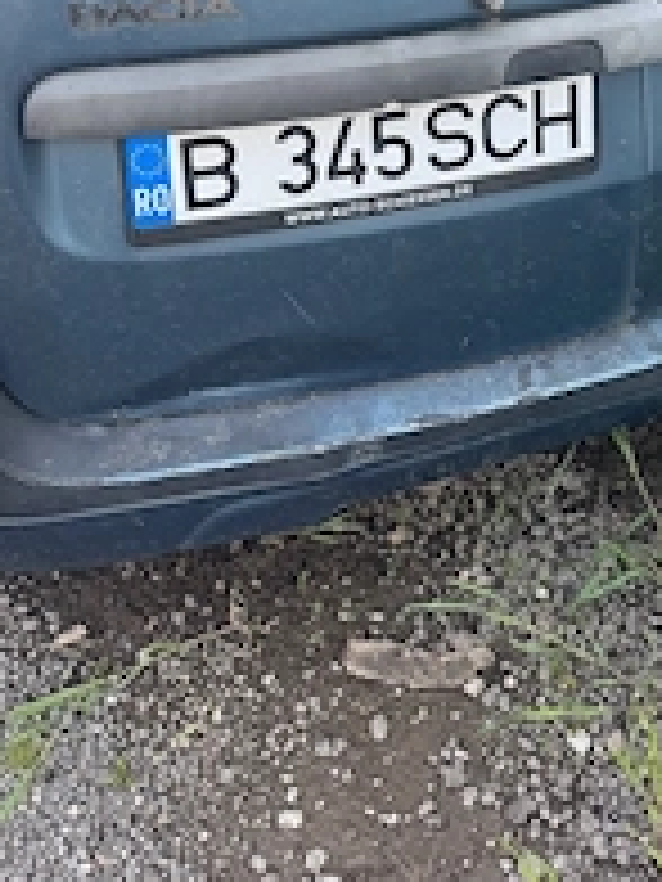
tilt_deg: -24.3
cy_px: -4
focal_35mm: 49
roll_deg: +2.3
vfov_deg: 35.2
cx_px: 441
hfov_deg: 29.5
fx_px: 1249
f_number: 1.78
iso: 64
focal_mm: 6.76
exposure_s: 1/121
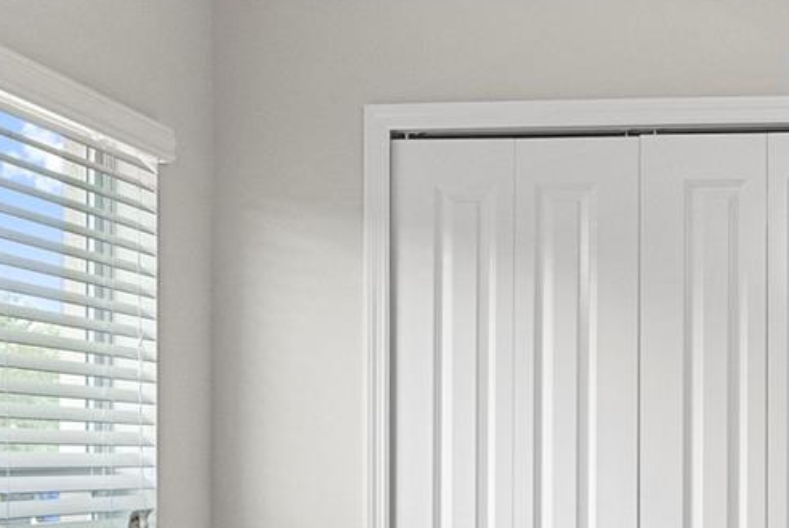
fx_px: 1176
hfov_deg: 34.0
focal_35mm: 54
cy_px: 499
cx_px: 778
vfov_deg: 24.4
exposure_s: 1/20
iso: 2000
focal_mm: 16.5
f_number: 9
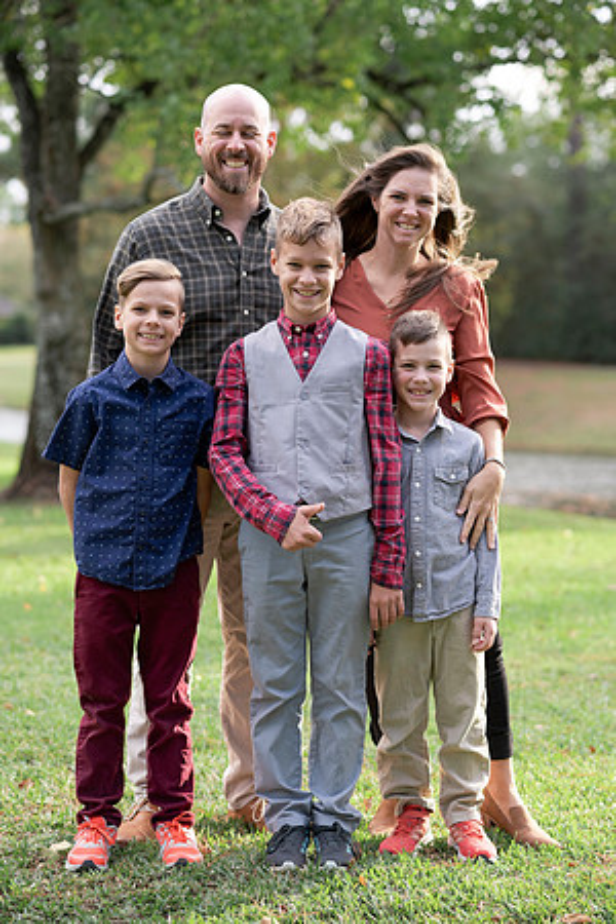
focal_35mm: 85
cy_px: 462
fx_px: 2181
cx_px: 308
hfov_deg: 16.1
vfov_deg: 23.9
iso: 320
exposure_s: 1/800
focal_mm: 85
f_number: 2.8
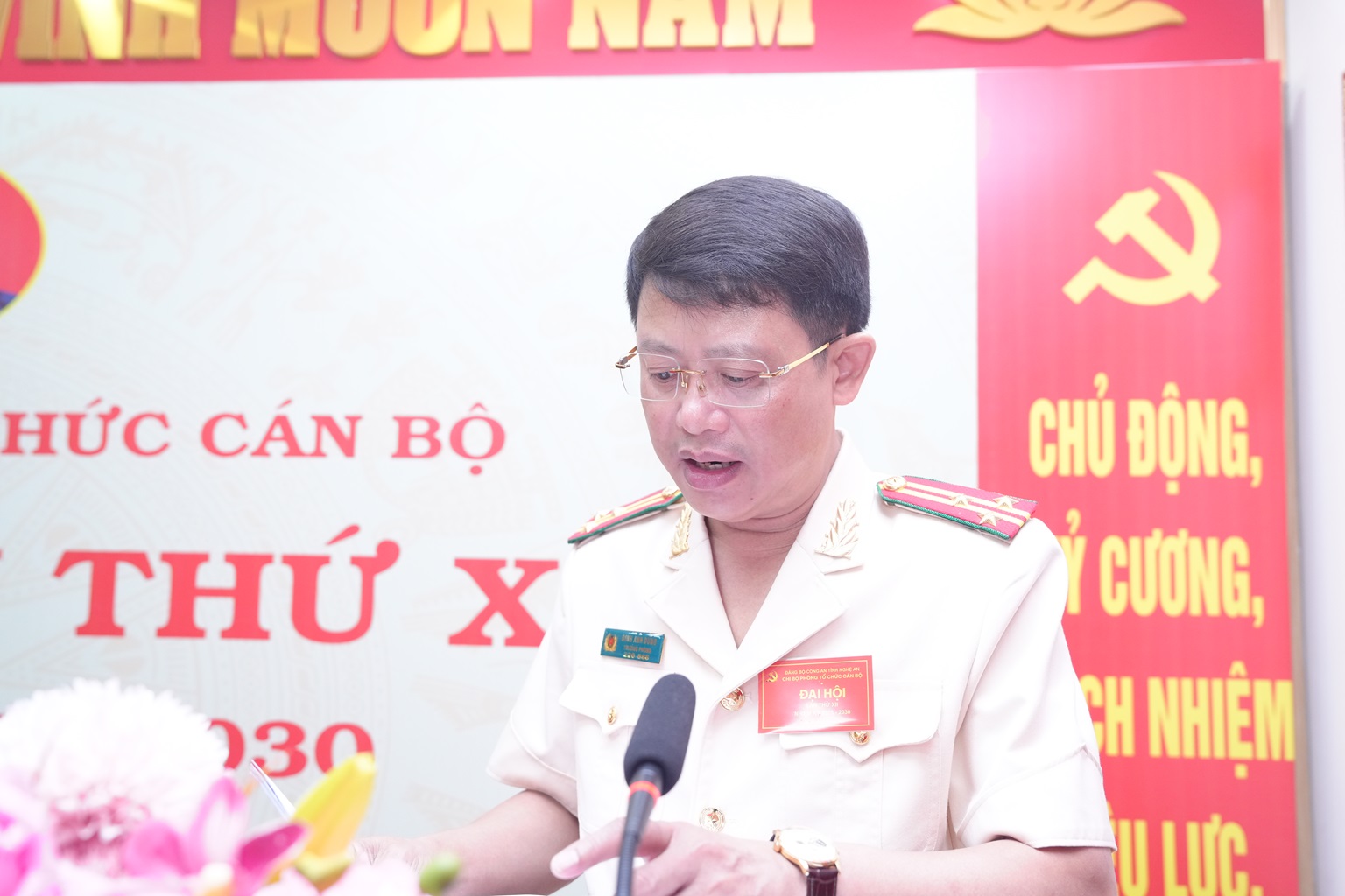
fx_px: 1195
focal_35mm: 32
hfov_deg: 58.7
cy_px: 448
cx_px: 672
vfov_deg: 41.1
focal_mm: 32
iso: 2000
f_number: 4
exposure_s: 1/160
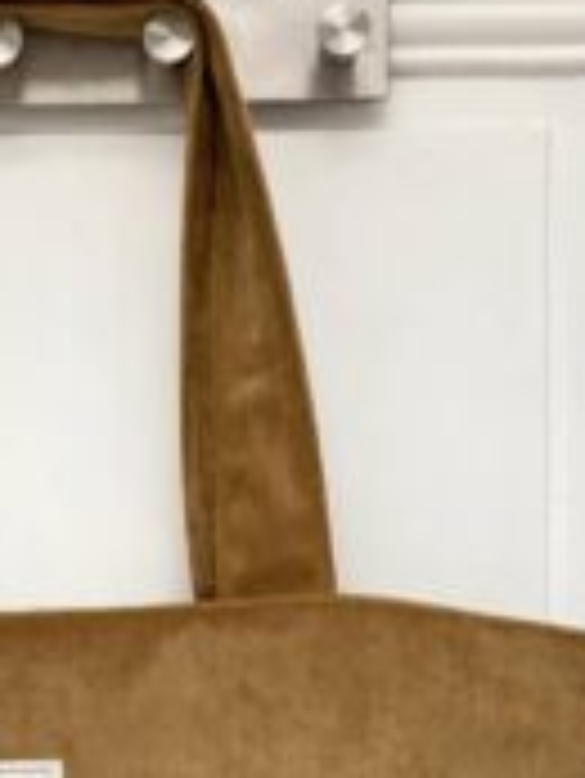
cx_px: 0
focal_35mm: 128
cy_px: 893
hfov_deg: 11.5
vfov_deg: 14.9
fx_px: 2881
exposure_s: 1/113
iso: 250
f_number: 2
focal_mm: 6
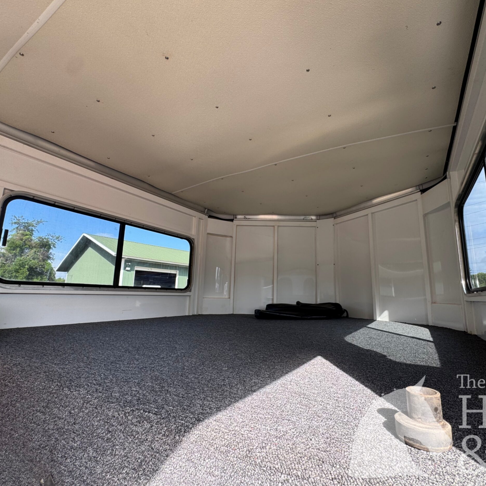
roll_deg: -1.6
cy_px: 249
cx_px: 262
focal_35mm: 17
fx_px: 270
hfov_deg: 83.8
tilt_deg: +10.0
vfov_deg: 84.0
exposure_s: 1/100
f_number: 2.2
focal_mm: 2.22
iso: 40
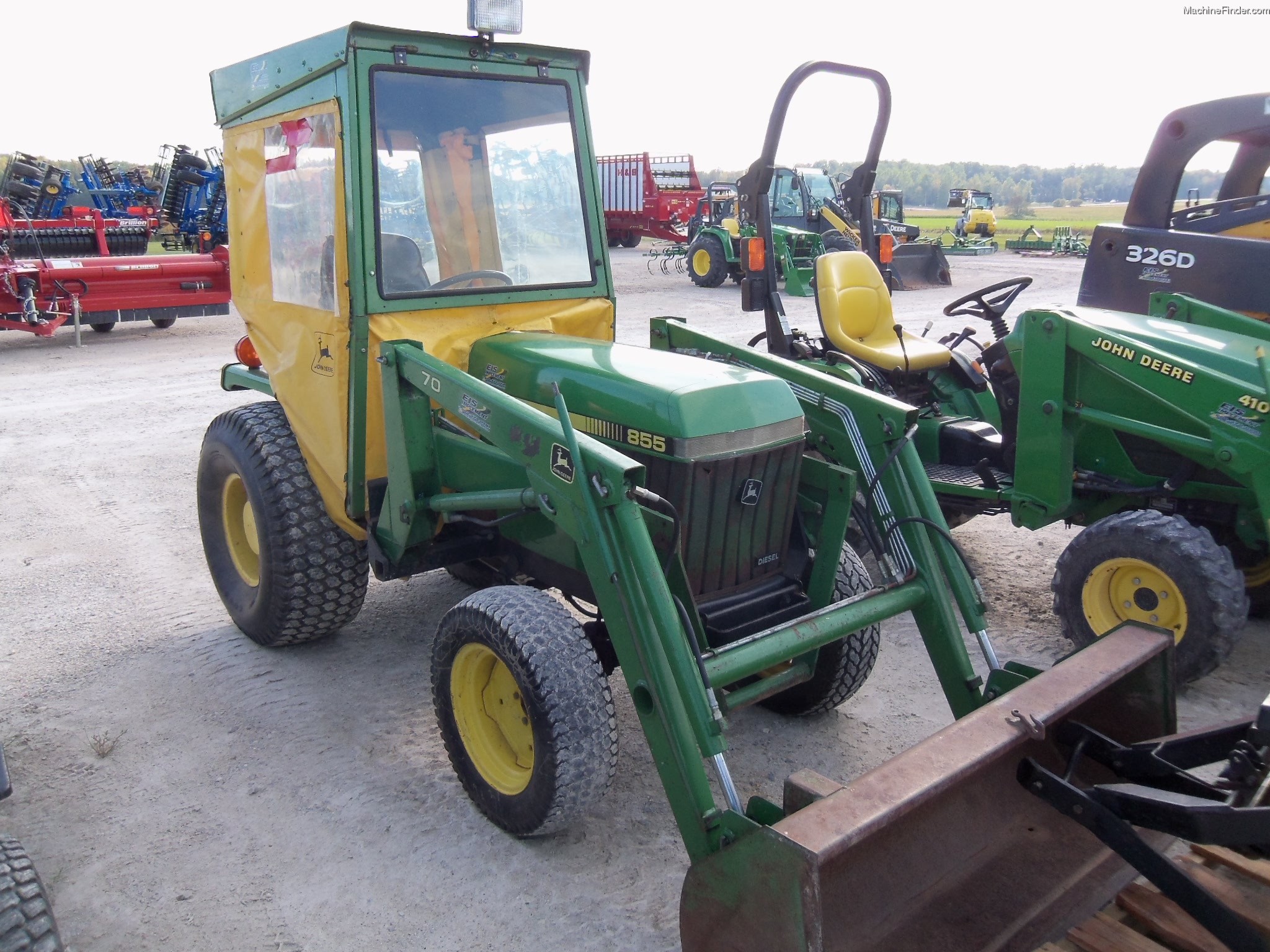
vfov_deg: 49.7
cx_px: 635
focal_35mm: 28
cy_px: 476
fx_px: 1027
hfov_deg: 63.4
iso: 64
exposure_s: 1/125
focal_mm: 5.1
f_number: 3.9
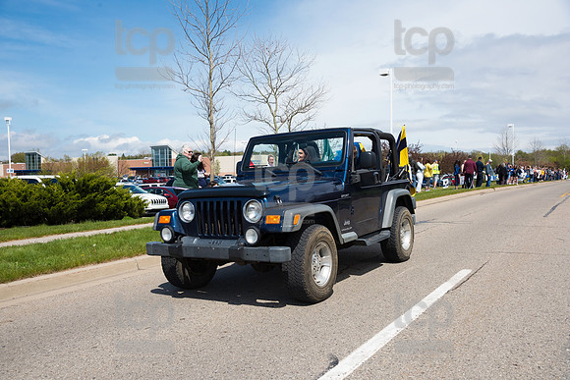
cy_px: 190
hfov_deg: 58.7
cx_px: 285
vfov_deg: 41.1
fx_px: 507
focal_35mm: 32
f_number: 7.1
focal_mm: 32
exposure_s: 1/1600
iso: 1000
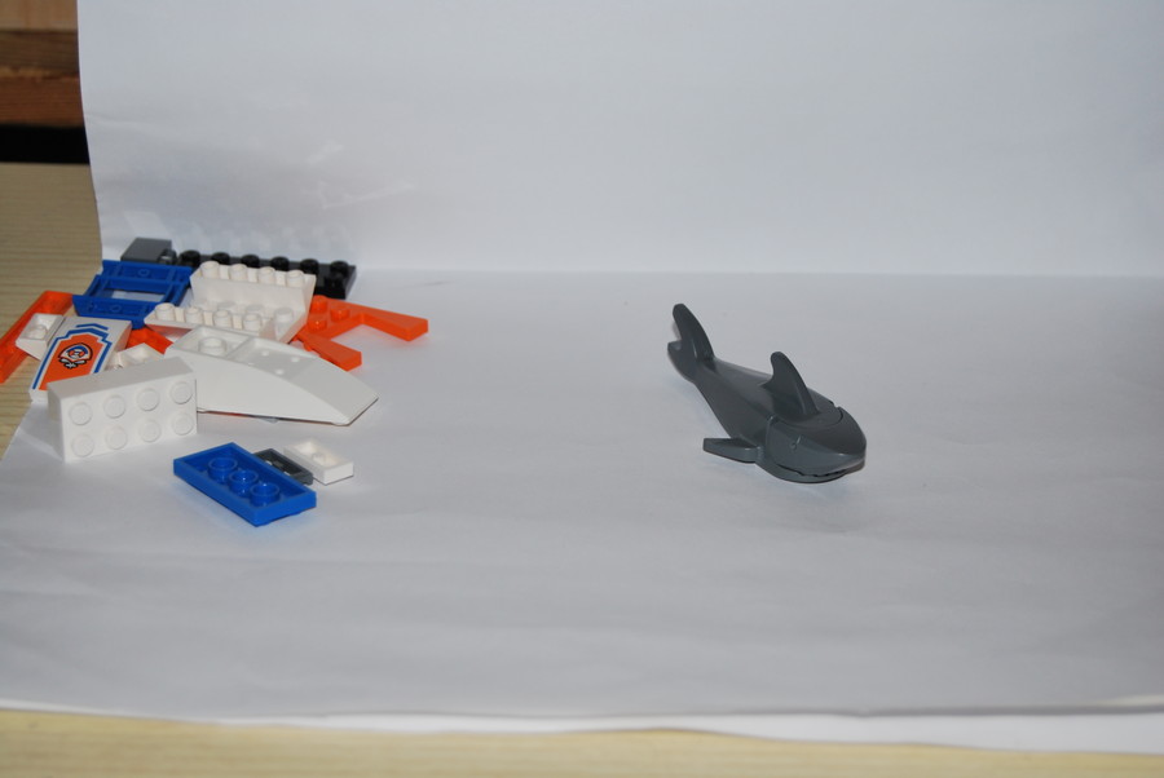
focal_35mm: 69
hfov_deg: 29.2
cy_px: 389
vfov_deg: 19.8
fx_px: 2233
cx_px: 582
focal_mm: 46
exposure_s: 1/60
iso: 200
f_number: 5.3
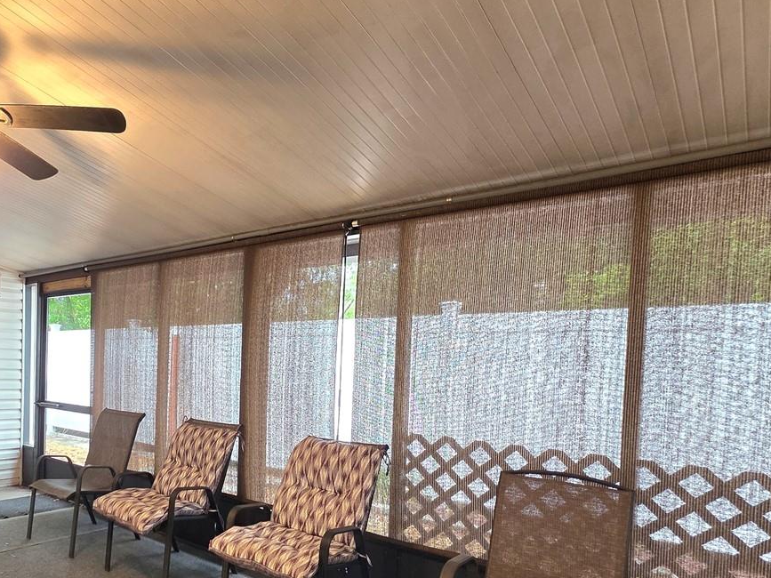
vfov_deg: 55.6
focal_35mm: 24
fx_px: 534
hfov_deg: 65.1
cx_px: 152
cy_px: 386
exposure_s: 1/120
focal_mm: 2.2
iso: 200
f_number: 1.9
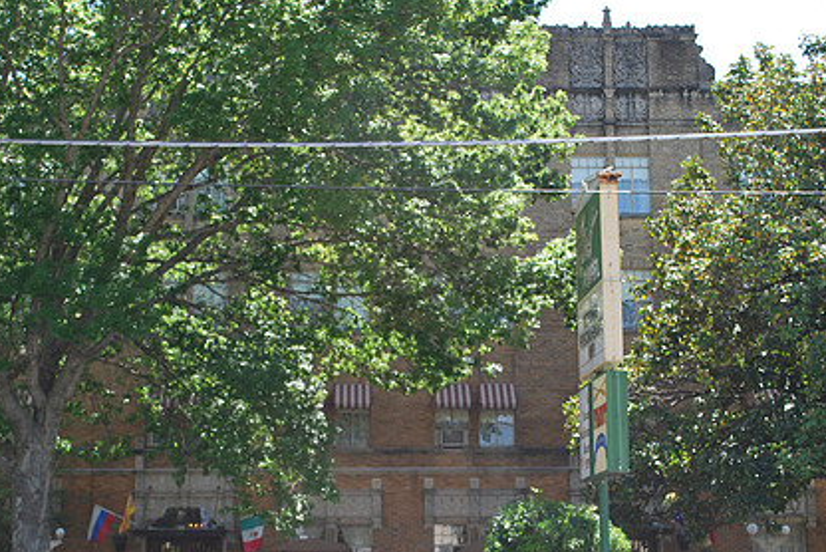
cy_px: 349
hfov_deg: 30.1
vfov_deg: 20.3
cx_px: 389
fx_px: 1538
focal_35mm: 67
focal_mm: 32
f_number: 5.6
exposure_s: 1/125
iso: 100
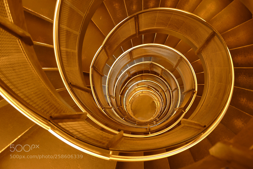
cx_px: 126
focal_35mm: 64
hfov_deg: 31.4
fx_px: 450
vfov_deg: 21.2
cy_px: 84
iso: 400
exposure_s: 1/2
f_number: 3.6
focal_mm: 23.3
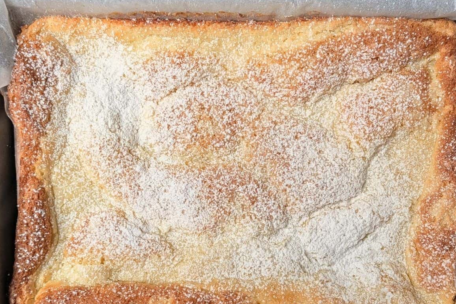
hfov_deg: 69.4
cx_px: 237
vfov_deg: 49.4
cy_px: 174
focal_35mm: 26
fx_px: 329
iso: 55
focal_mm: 6.9
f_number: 1.68
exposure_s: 1/139
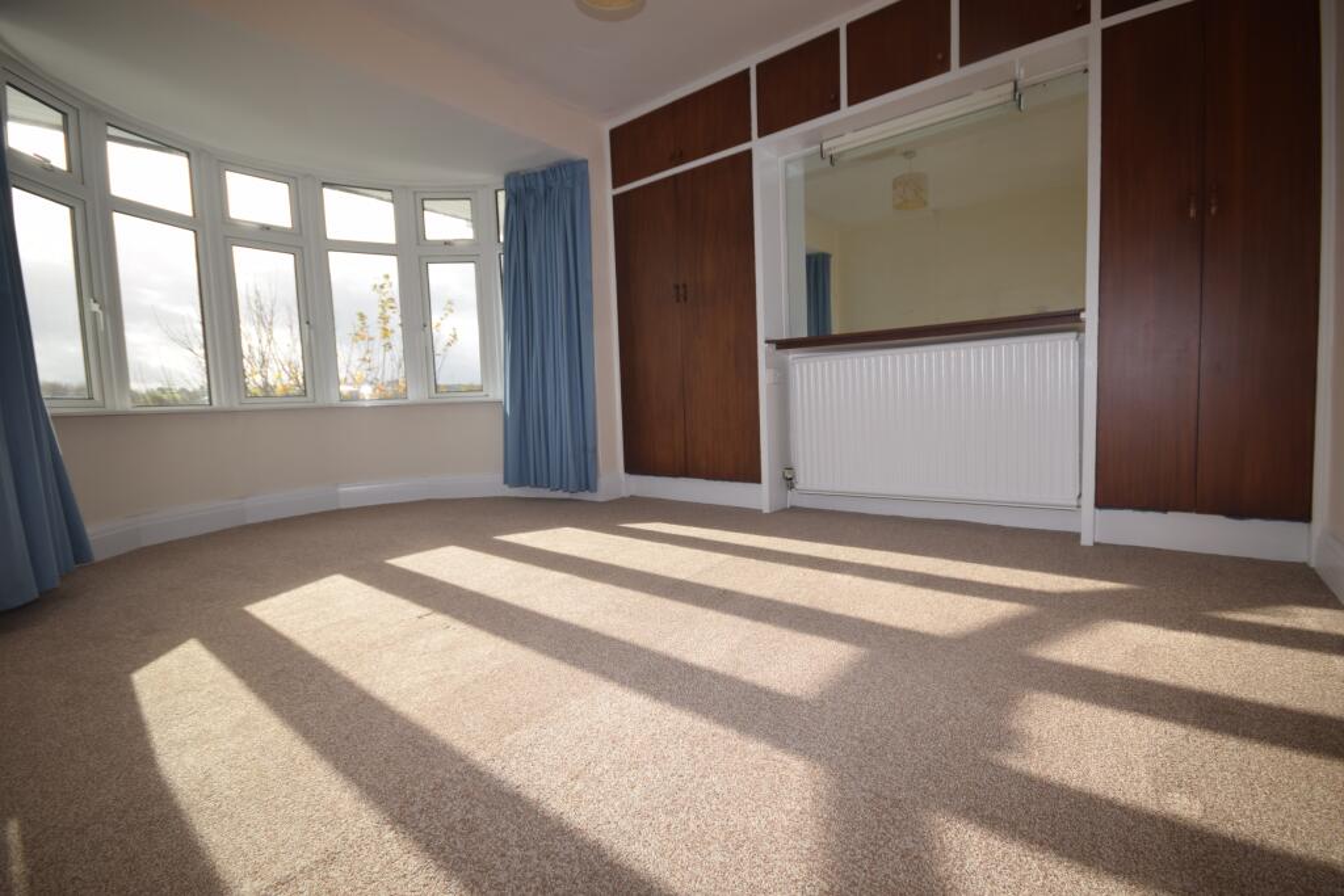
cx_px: 672
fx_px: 560
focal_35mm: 15
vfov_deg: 77.3
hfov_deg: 100.4
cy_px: 448
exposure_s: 1/200
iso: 100
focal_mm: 10
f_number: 7.1
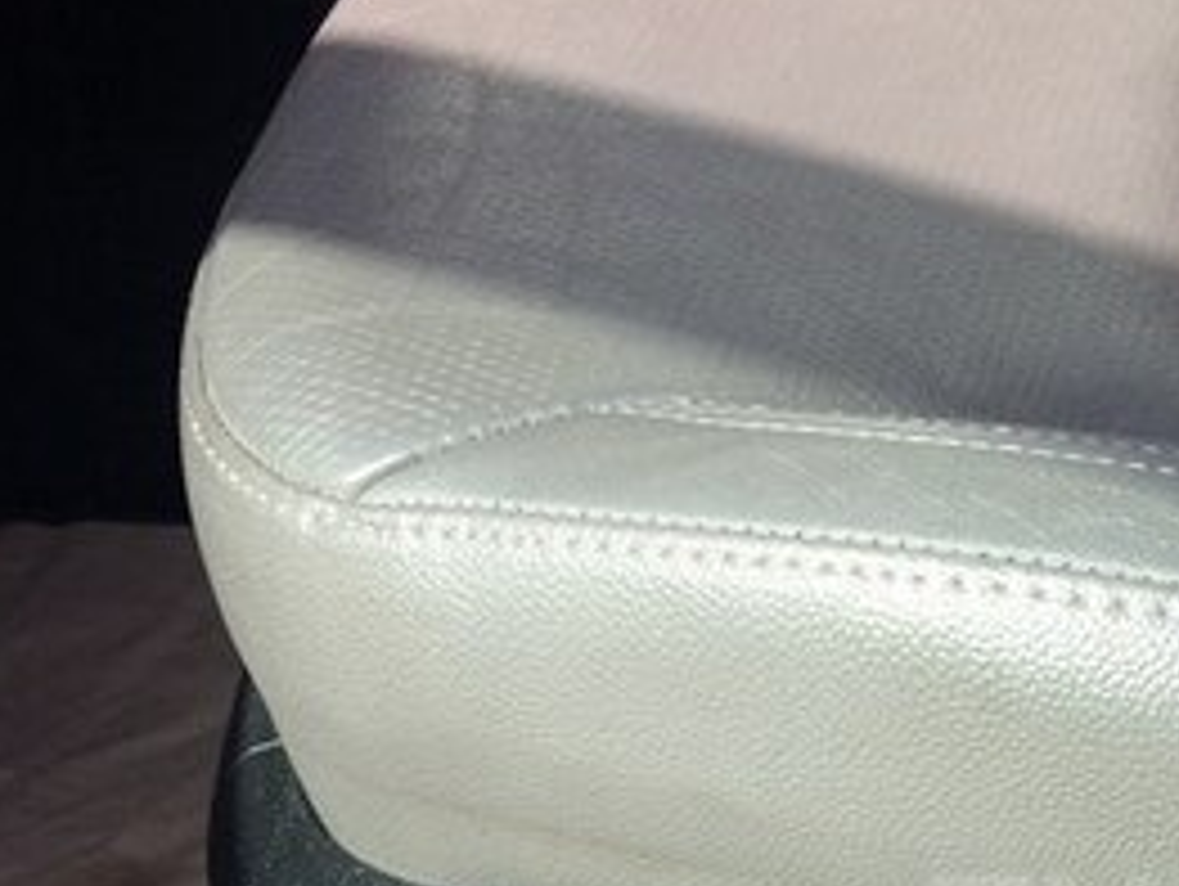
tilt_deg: -46.8
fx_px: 2489
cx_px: 1390
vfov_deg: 19.5
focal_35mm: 73
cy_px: 942
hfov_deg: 24.3
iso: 32
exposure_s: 1/383
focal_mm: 4.15
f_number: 2.2
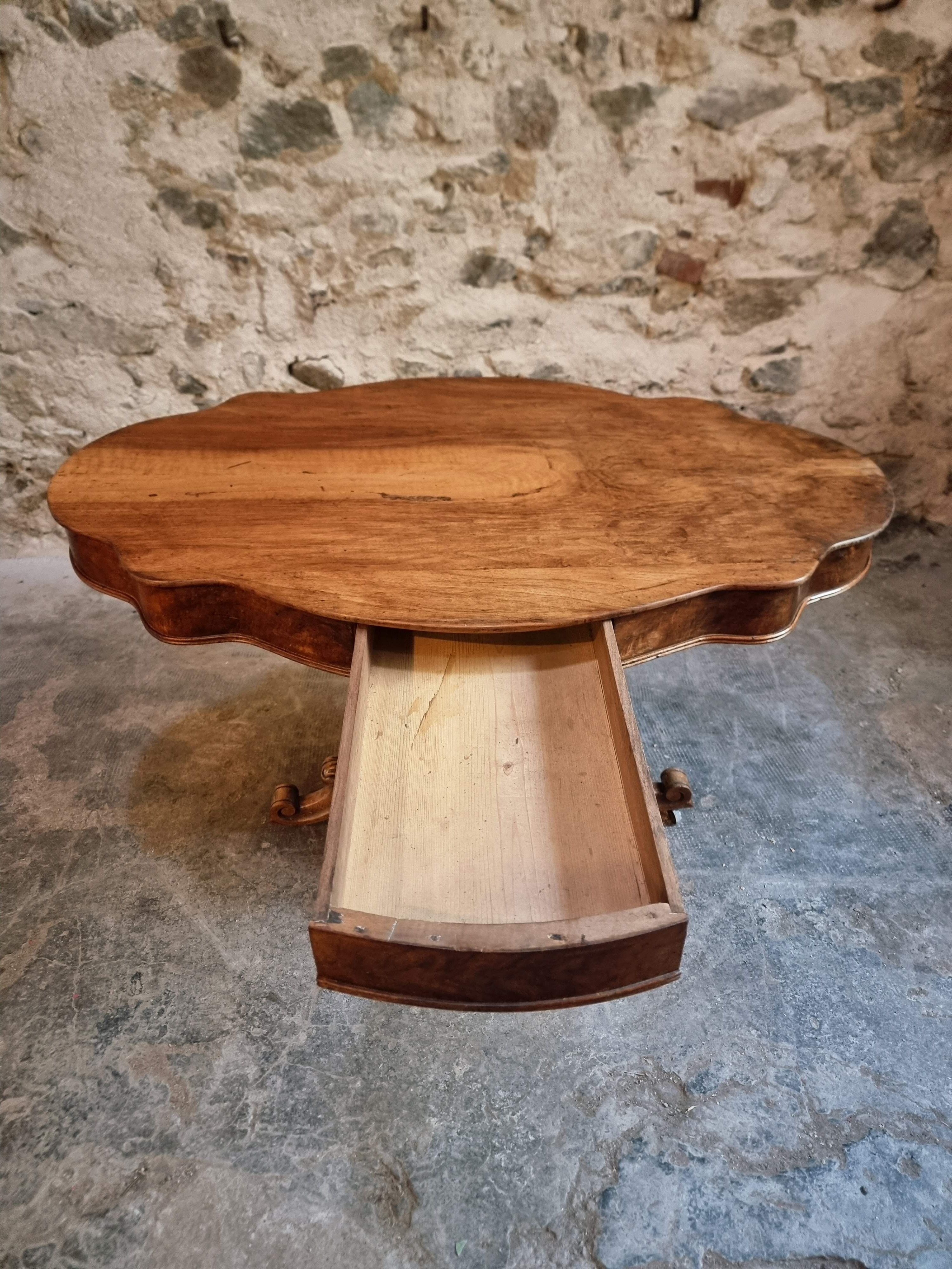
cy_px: 634
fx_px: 880
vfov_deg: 71.6
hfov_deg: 56.8
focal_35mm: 24
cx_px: 476
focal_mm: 6.7
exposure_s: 1/33
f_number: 1.8
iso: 640
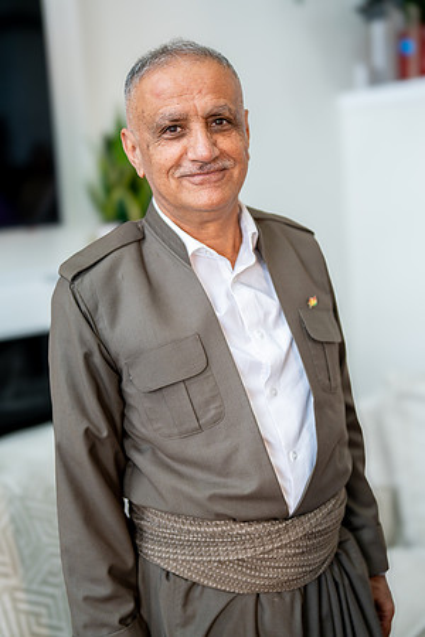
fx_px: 885
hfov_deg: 27.0
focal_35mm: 50
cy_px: 318
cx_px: 212
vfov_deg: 39.6
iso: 500
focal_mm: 50
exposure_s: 1/250
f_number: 1.4
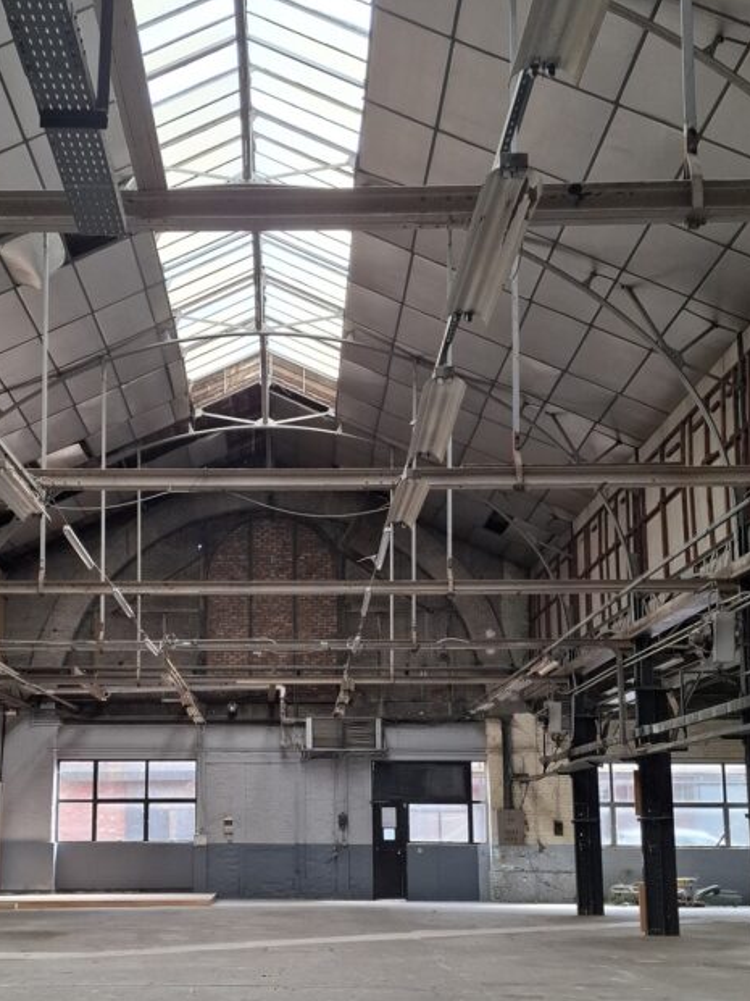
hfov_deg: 37.4
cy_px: 683
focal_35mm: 38
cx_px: 266
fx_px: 1098
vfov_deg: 48.0
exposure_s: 1/100
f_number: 1.8
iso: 64
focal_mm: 5.54
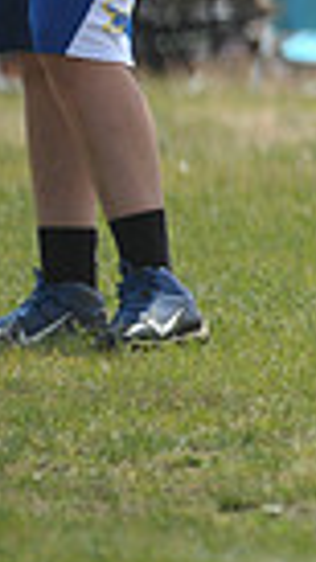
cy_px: -66
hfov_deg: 0.7
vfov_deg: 1.3
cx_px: 1083
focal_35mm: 1689
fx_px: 25175
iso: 640
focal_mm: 380
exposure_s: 1/2500
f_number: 4
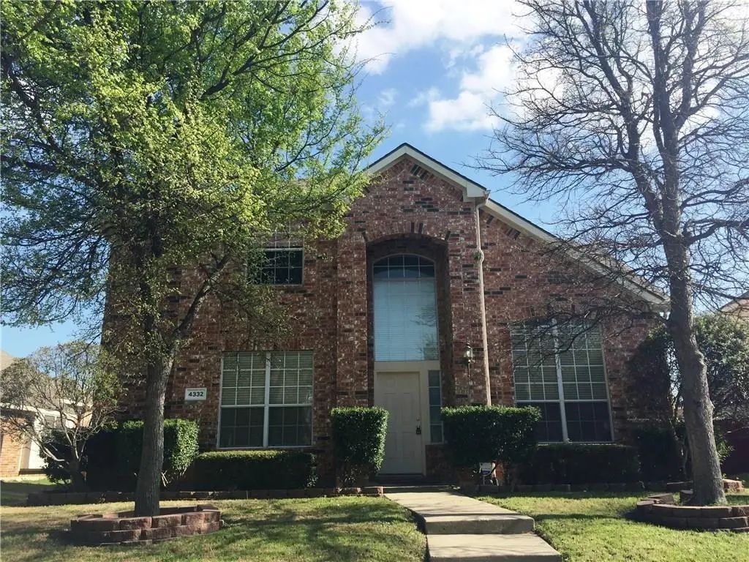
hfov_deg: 61.7
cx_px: 374
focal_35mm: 29
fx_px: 627
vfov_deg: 48.2
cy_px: 281
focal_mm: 4.15
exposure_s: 1/1364
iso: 32
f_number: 2.2
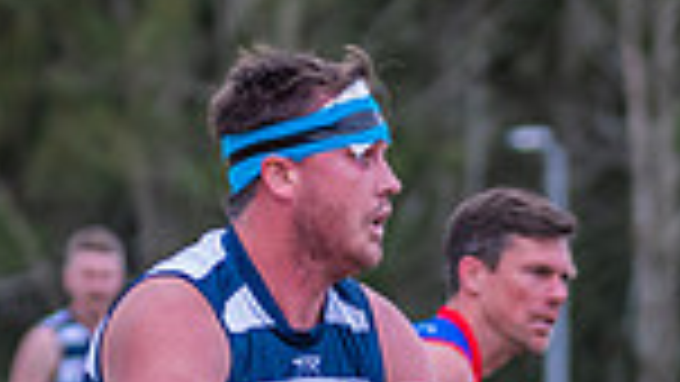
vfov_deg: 1.4
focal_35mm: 841
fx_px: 15167
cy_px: 754
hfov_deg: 2.6
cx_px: 355
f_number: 5
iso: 800
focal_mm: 170
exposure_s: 1/2000
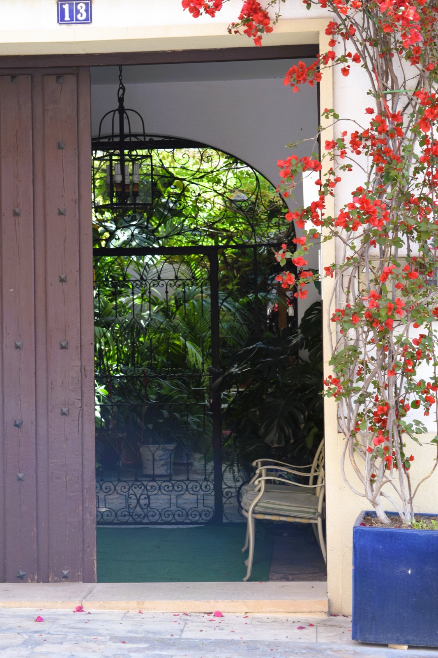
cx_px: 219
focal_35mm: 82
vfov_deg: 24.6
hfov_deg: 16.5
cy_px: 329
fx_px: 1506
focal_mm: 55
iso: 400
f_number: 6.3
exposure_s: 1/160
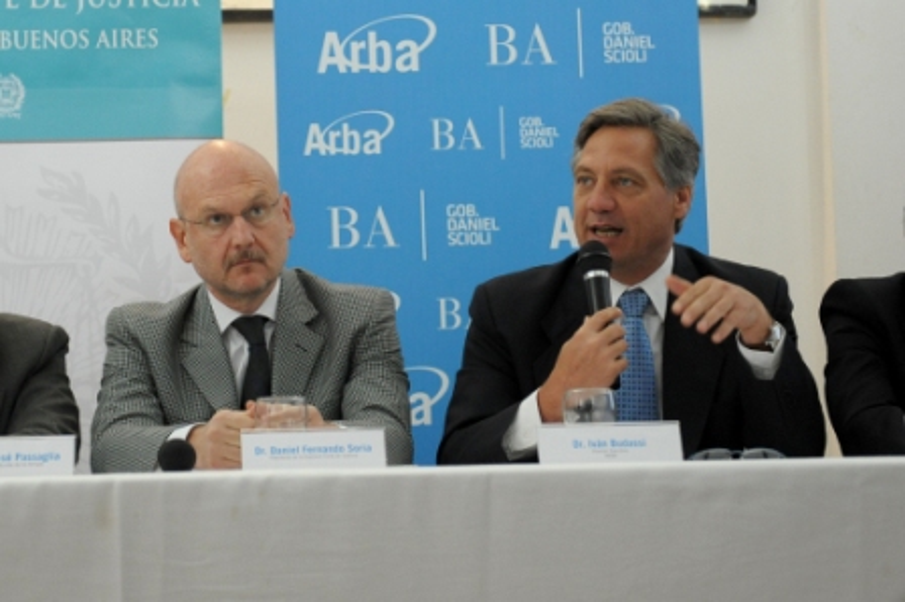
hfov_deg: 28.9
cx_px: 452
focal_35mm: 70
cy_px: 301
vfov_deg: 19.4
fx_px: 1758
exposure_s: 1/125
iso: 2000
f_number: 3.2
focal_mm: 70
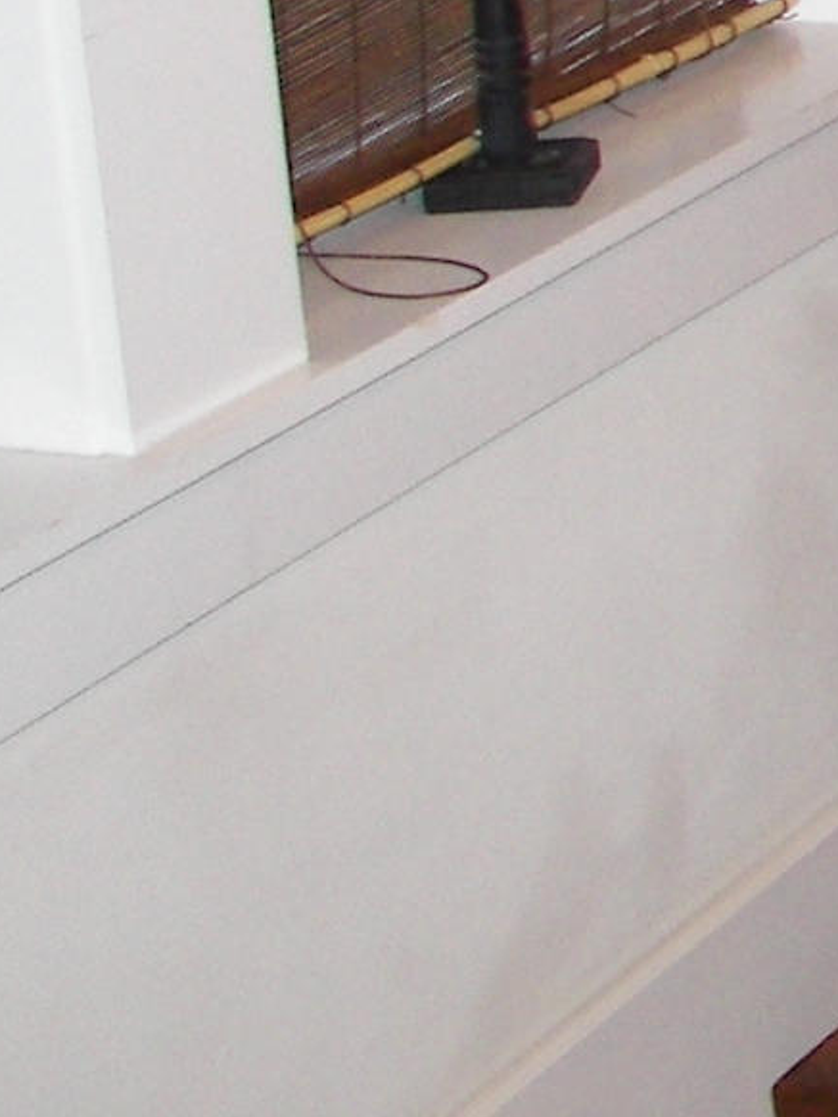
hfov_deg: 8.4
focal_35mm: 160
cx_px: 2106
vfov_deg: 11.9
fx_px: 5166
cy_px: -485
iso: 100
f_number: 2.8
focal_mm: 6
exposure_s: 1/30
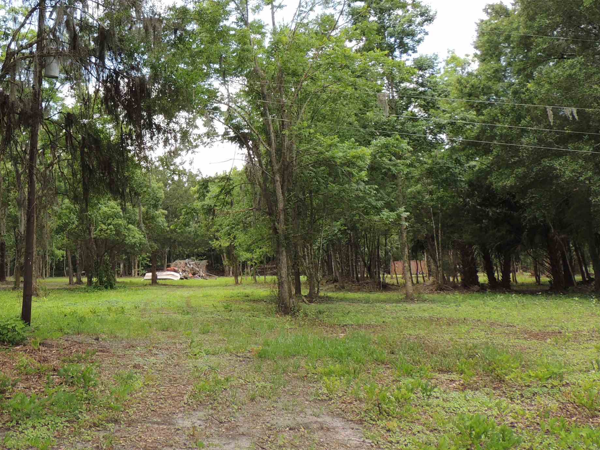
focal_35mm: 40
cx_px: 141
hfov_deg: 45.0
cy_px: 125
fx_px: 693
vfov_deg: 35.3
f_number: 3.7
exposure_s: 1/200
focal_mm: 4.3
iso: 100
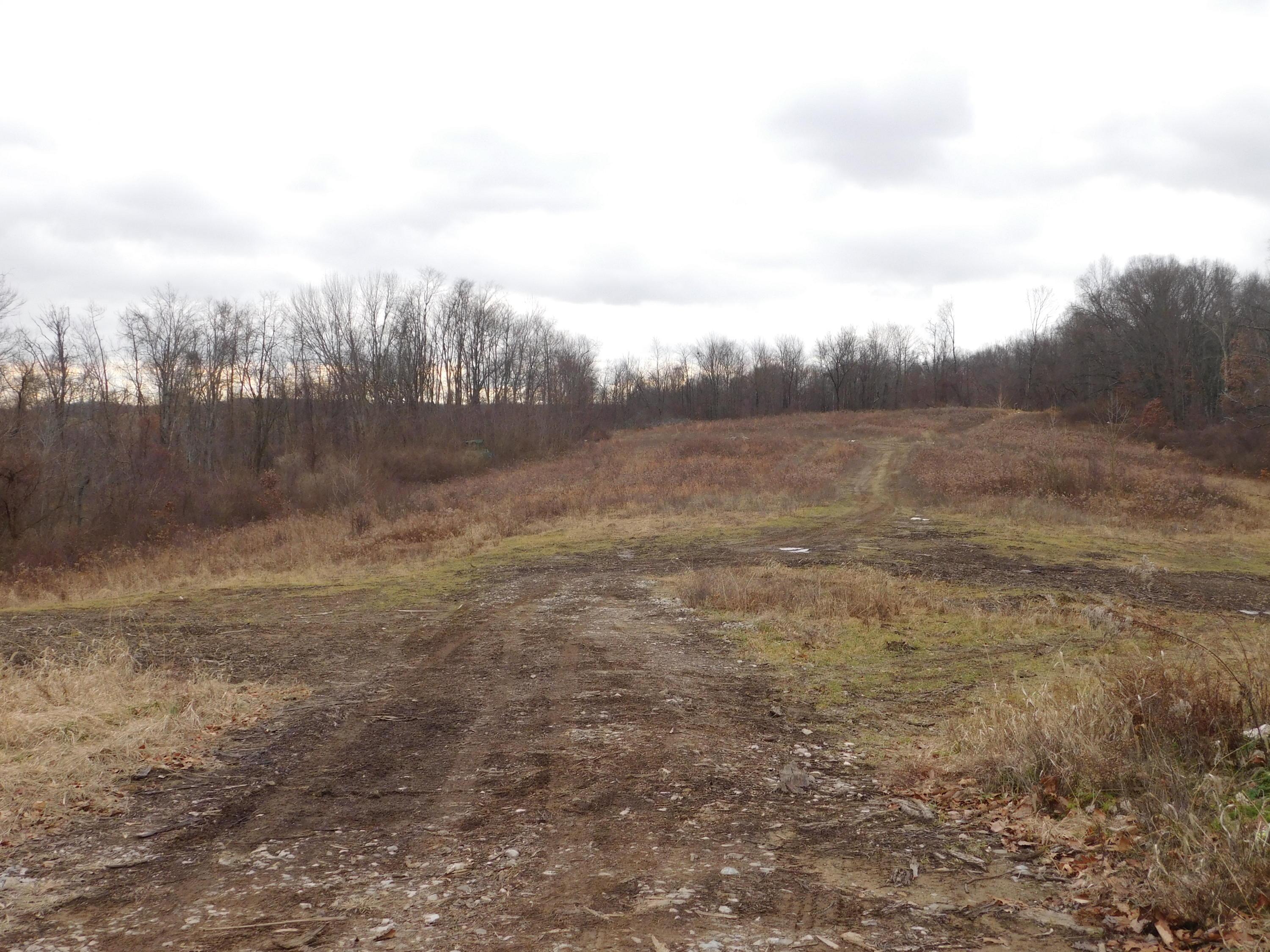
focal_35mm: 40
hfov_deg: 46.8
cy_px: 476
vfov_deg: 36.0
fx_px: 1468
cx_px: 635
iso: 125
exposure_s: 1/250
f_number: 3.6
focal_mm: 7.1
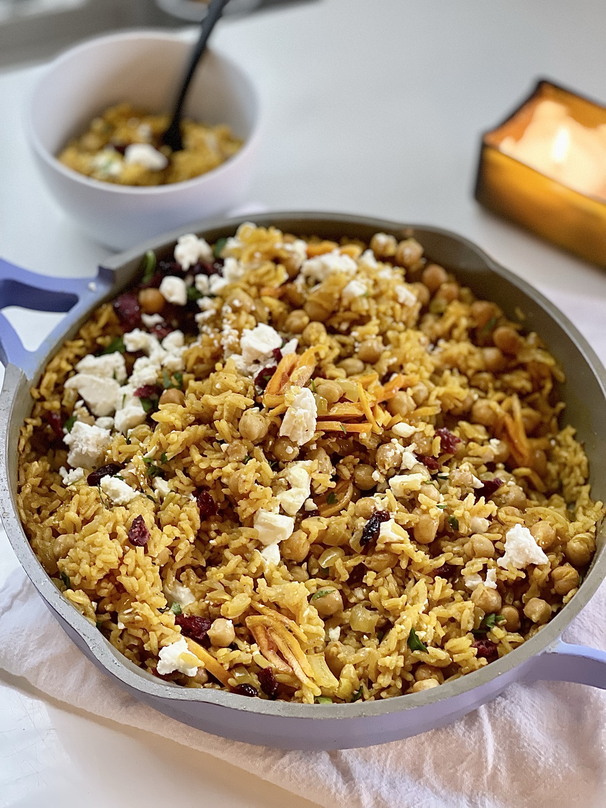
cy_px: 404
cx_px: 303
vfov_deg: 30.3
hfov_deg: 22.9
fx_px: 1494
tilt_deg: -51.0
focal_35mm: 64
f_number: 2.2
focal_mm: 7.5
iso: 320
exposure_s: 1/30
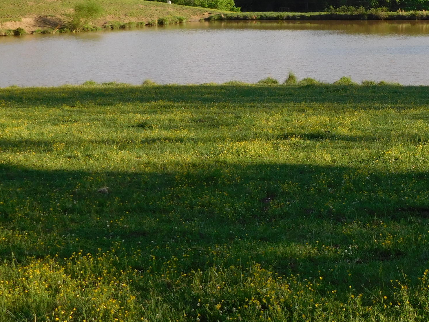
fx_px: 1004
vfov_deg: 17.9
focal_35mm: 81
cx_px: 368
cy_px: 34
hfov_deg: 23.6
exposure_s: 1/500
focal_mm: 7.1
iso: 125
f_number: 3.9
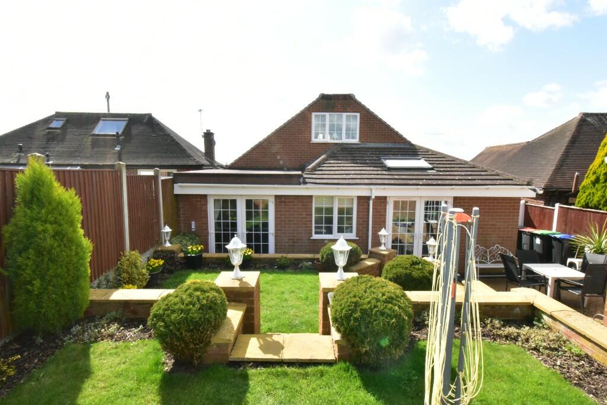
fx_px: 304
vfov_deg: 67.4
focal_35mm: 18
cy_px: 202
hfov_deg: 90.0
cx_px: 304
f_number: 25
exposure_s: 1/200
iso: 2000
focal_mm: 12
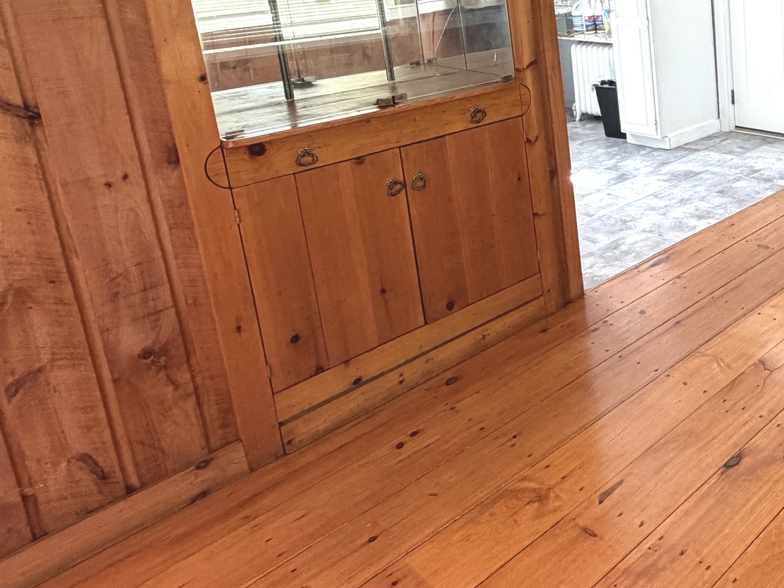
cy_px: 99
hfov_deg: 47.1
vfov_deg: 40.7
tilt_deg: -12.2
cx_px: 767
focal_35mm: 33
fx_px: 747
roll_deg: +1.7
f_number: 2.2
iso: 320
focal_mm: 2.22
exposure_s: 1/84
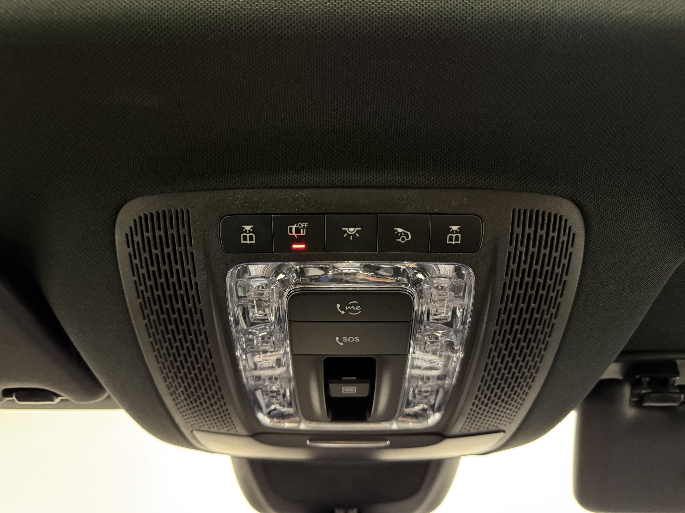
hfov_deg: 71.6
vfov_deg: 56.8
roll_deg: +1.1
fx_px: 475
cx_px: 342
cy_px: 256
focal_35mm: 24
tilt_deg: +33.3
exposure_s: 1/25
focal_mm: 6.76
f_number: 1.78
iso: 1000
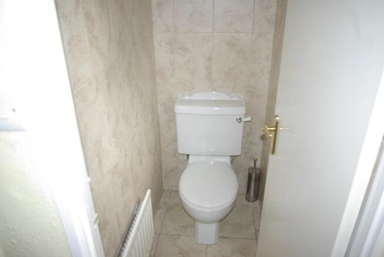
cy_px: 128
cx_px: 192
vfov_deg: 48.0
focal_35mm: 27
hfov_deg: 67.3
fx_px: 288
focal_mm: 18
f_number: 3.5
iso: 100
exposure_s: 1/30
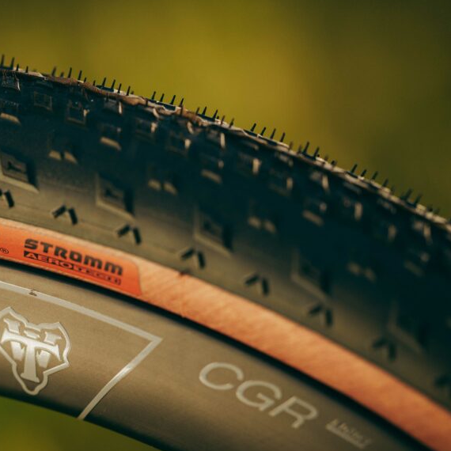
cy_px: 251
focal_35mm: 206
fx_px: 3036
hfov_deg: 8.5
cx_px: 59
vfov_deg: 8.5
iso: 160
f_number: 3.2
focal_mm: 135
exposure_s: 1/500
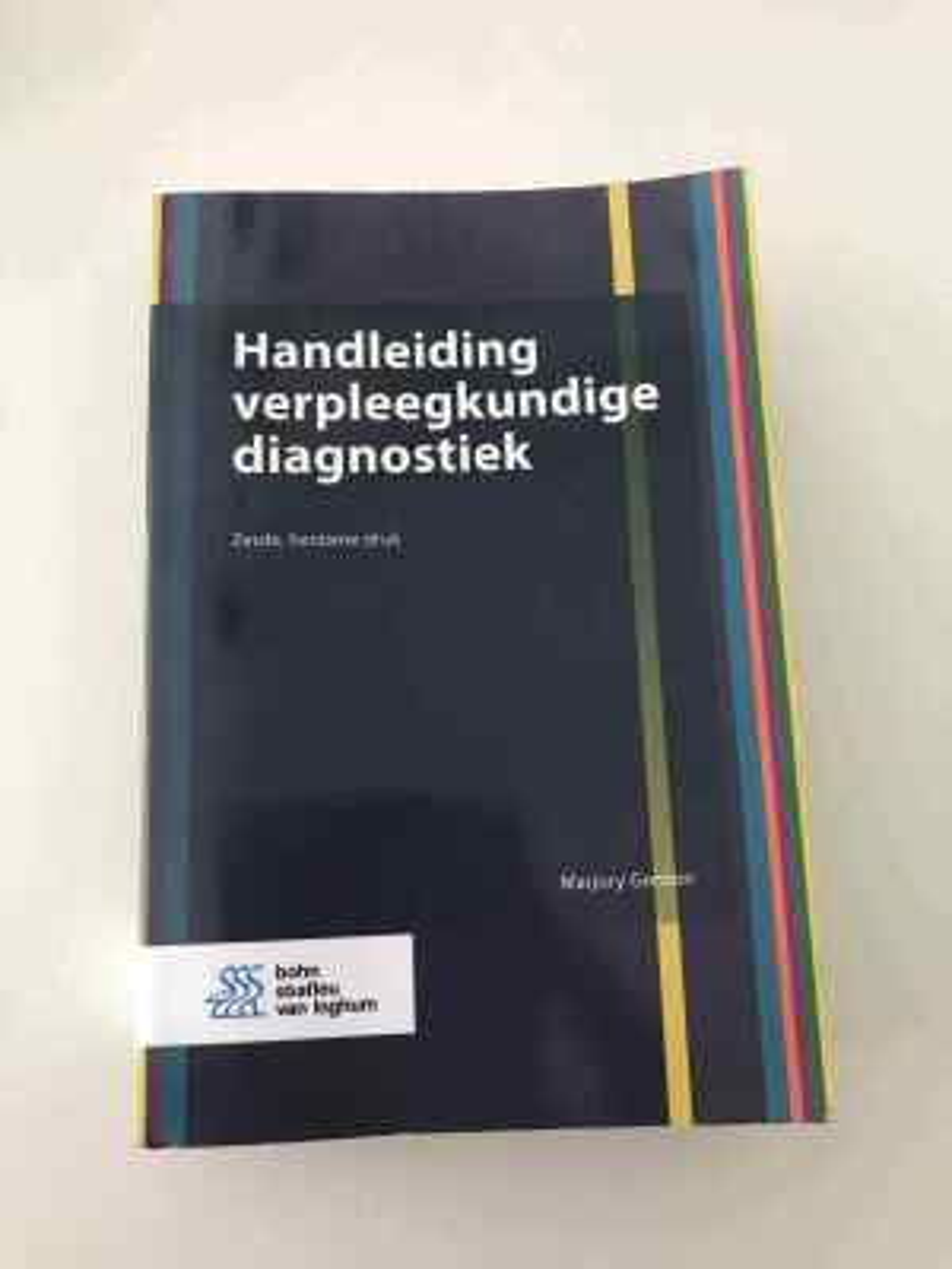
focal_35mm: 28
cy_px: 634
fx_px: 1027
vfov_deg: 63.4
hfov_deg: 49.7
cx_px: 476
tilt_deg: -77.2
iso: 40
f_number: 1.8
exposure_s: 1/33
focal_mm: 3.99
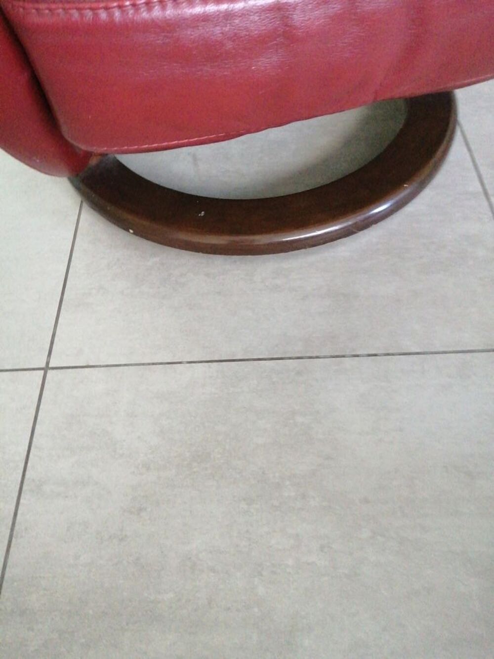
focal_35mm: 26
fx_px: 495
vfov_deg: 67.3
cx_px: 247
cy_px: 330
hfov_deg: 53.1
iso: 500
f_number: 1.8
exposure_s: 1/20
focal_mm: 3.46
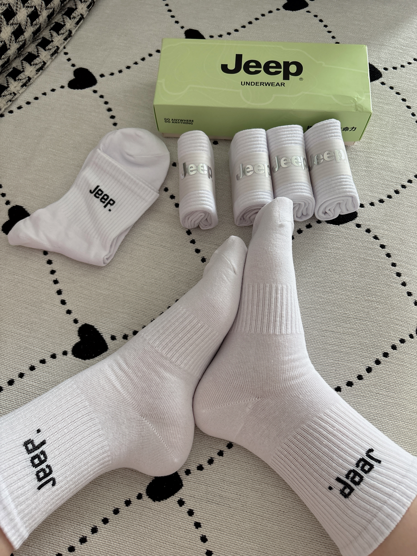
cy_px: 278
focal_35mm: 26
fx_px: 418
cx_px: 208
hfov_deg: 53.1
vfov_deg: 67.3
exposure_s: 1/61
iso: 125
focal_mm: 5.96
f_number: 1.6
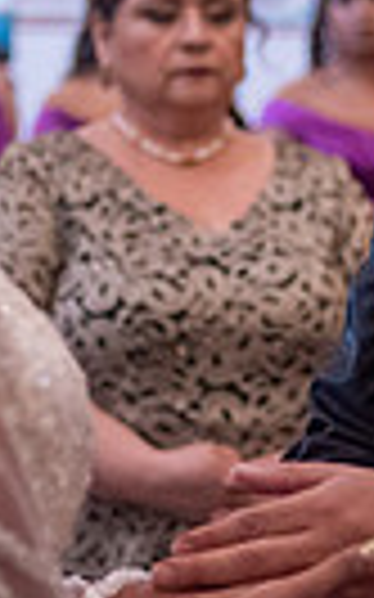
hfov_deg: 8.4
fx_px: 2547
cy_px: 209
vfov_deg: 13.4
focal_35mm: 156
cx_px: 347
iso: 2000
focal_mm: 35
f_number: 2
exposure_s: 1/250
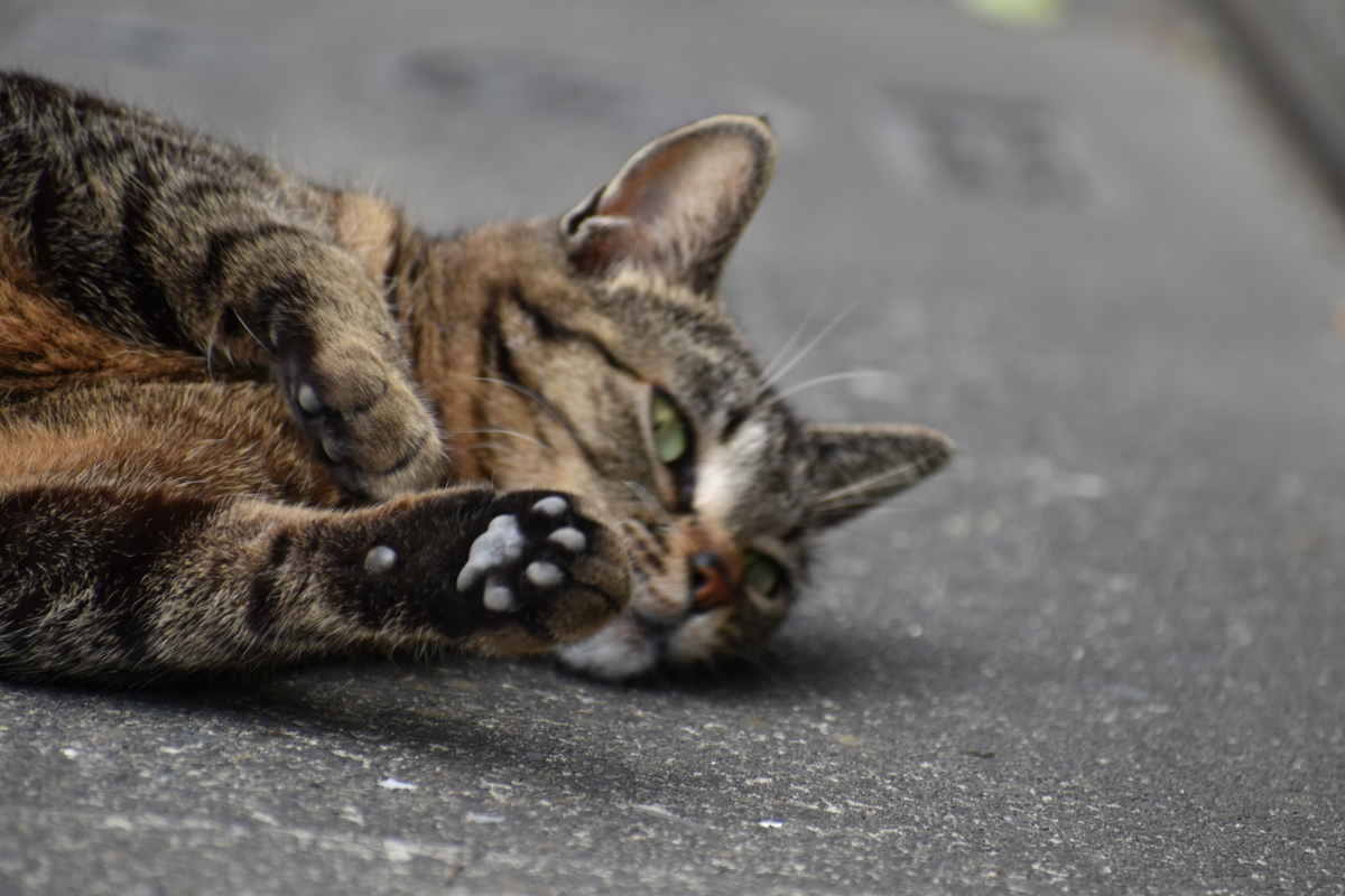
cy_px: 448
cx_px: 672
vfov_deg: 3.1
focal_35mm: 450
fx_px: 16811
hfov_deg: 4.6
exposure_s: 1/100
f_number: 6.3
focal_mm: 300
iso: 160
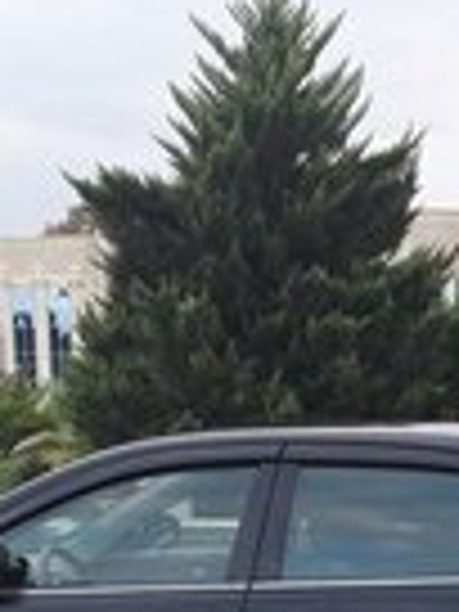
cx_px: 333
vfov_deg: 18.1
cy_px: 765
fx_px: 1803
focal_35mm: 102
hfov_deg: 14.5
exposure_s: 1/100
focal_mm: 3.7
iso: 64
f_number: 1.9
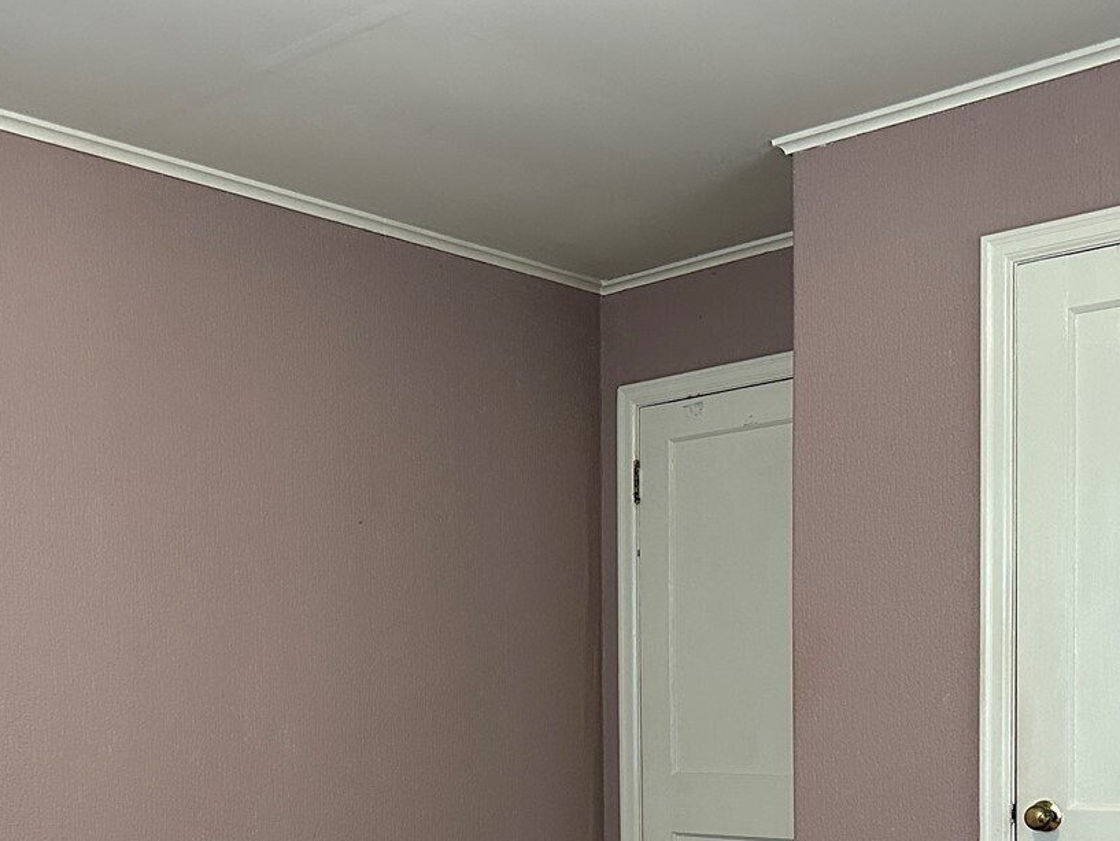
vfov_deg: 29.5
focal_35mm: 47
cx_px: 378
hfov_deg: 40.0
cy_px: 775
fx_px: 1521
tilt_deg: -1.7
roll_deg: +1.4
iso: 500
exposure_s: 1/60
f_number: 1.78
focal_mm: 6.86
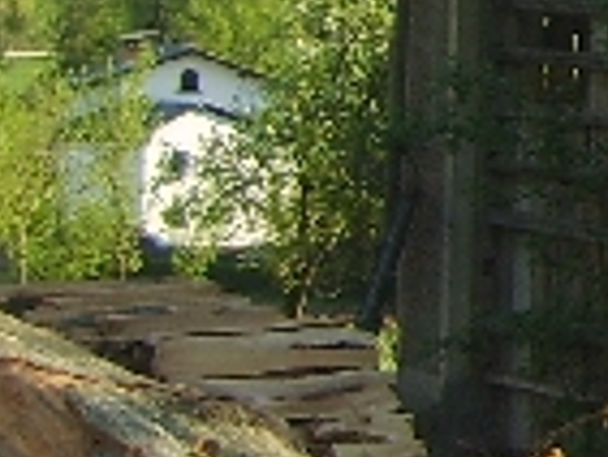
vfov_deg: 7.3
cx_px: 1673
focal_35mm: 199
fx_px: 3498
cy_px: -237
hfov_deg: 8.6
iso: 50
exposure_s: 1/250
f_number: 2.8
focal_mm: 5.8
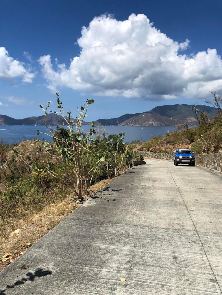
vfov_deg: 63.4
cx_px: 111
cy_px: 148
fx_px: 239
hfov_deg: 49.7
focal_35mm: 28
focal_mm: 4
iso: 25
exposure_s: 1/3690
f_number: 1.8
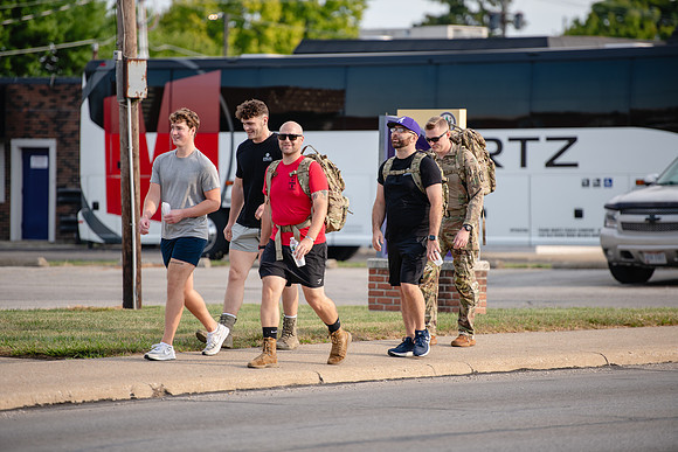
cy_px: 226
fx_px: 3767
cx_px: 339
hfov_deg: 10.3
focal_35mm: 200
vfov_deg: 6.9
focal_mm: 200
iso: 80
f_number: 3.2
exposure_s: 1/500
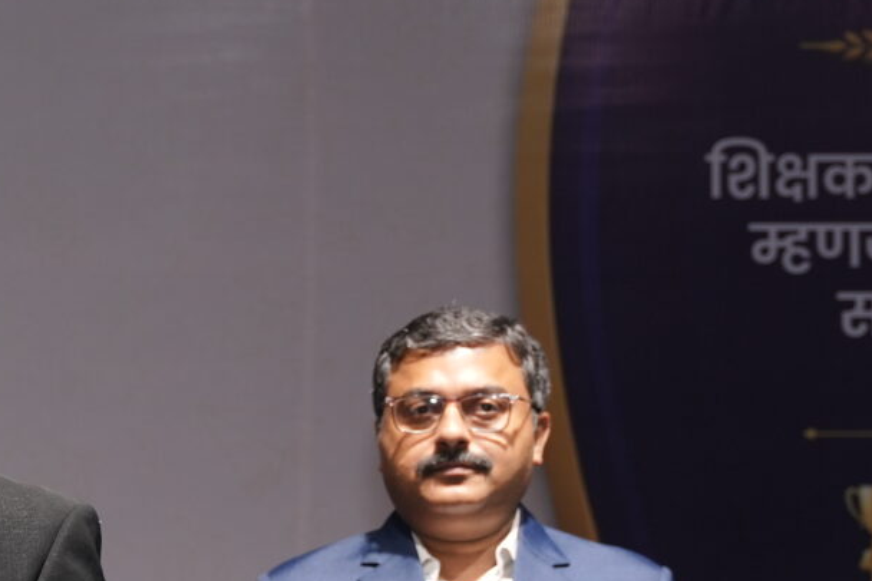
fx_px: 4475
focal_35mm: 185
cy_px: 975
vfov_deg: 7.3
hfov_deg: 10.6
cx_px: -546
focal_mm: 43.9
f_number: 2.8
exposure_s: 1/100
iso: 320
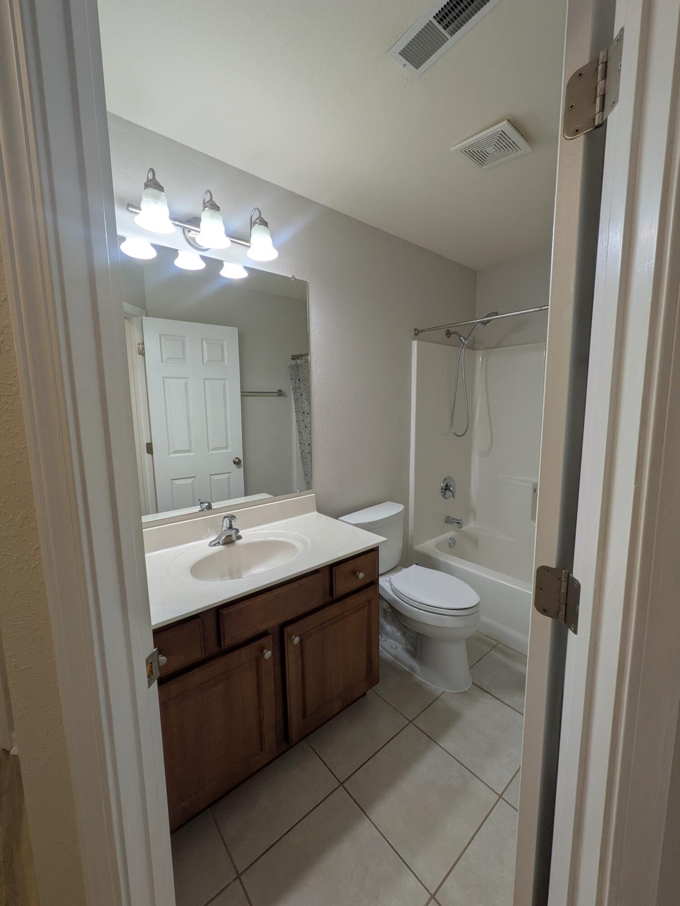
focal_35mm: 14
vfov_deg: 102.0
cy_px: 453
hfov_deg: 85.7
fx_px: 367
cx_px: 340
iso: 71
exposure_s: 1/120
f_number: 2.2
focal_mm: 1.83
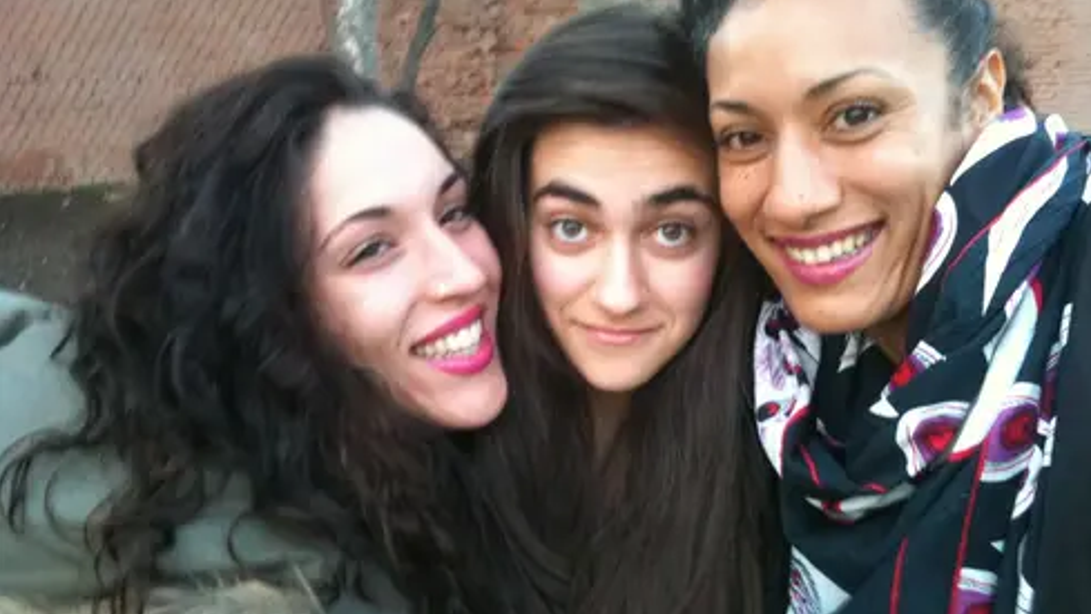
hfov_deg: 51.6
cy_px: 345
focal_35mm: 39
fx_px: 1128
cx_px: 556
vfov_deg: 30.4
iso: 200
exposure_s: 1/17
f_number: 2.8
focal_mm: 3.85
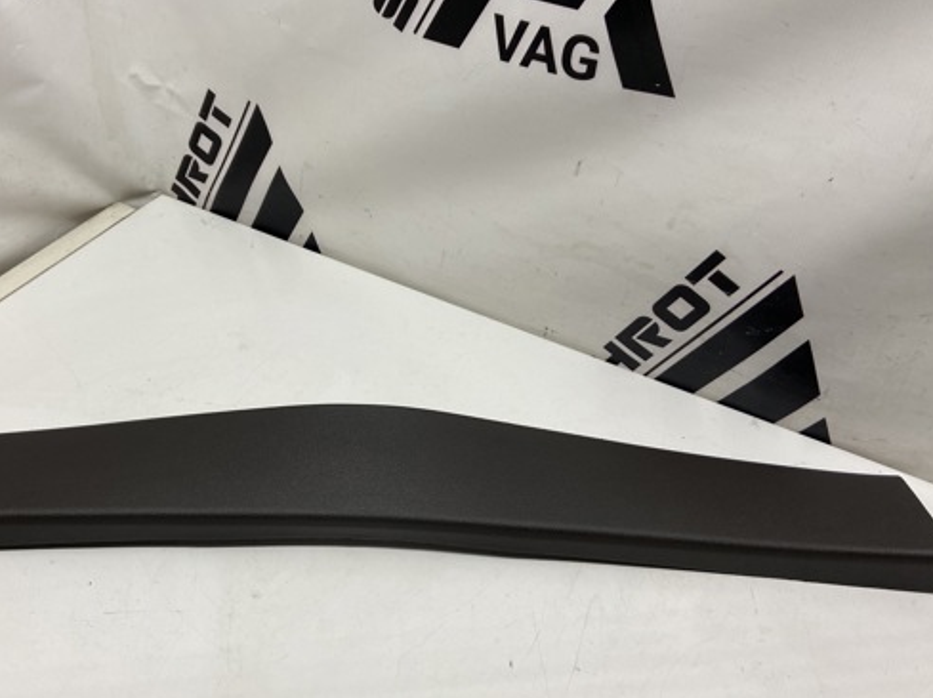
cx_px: 364
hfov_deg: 53.5
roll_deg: -2.2
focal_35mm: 34
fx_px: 916
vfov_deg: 41.7
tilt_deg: -42.2
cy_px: 354
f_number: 1.8
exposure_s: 1/100
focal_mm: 4.25
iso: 80
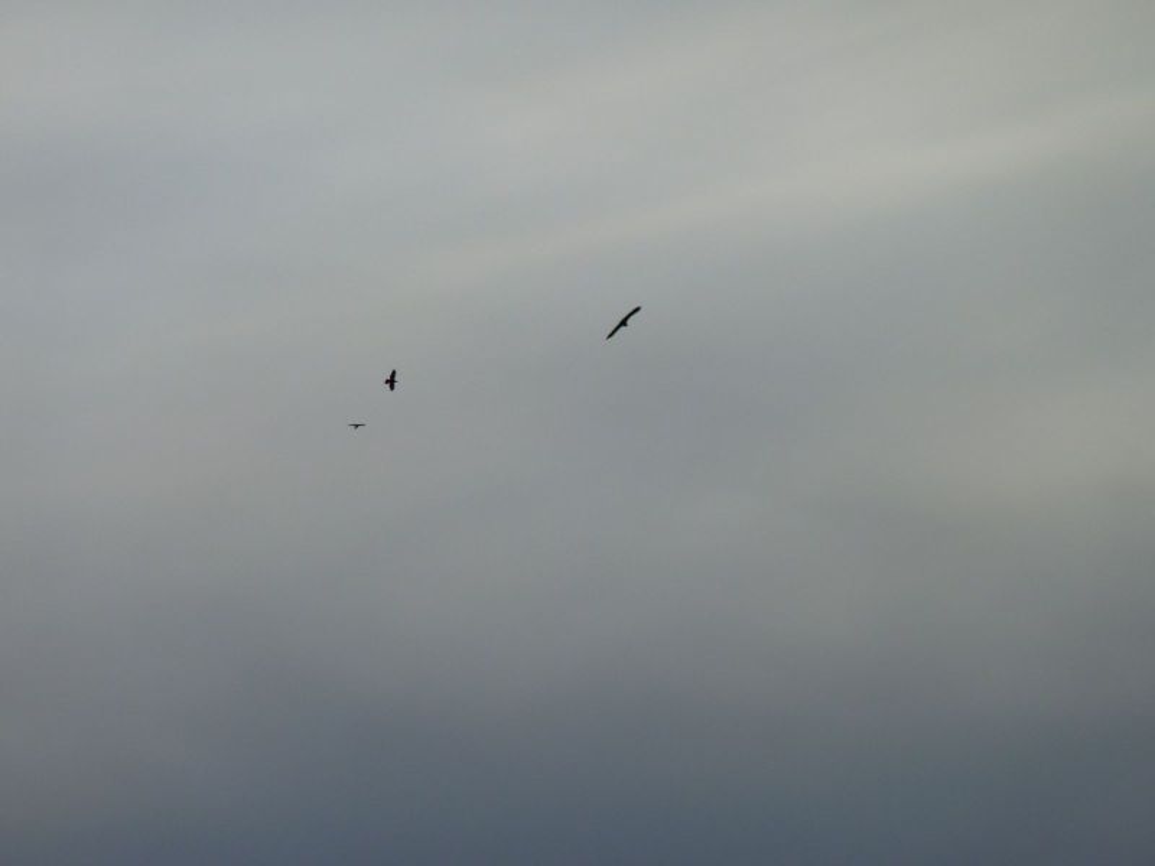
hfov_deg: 6.6
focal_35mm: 300
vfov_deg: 5.0
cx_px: 578
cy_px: 433
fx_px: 10010
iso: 80
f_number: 4.9
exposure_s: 1/400
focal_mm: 49.2
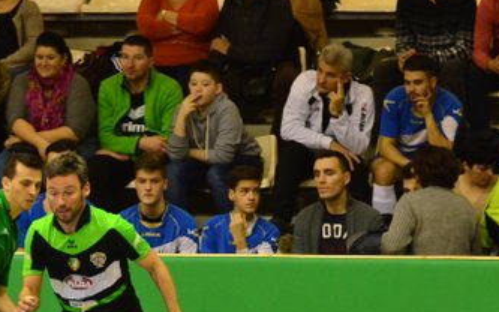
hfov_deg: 5.5
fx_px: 5235
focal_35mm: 385
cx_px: 106
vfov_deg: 3.4
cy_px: 258
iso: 4000
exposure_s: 1/400
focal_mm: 140
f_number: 4.8
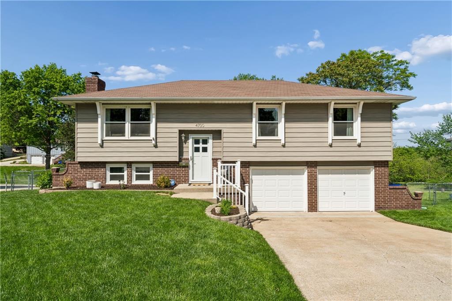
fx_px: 285
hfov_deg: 76.8
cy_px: 150
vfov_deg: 55.7
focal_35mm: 23
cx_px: 226
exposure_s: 1/50
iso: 100
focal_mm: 22.7
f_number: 22
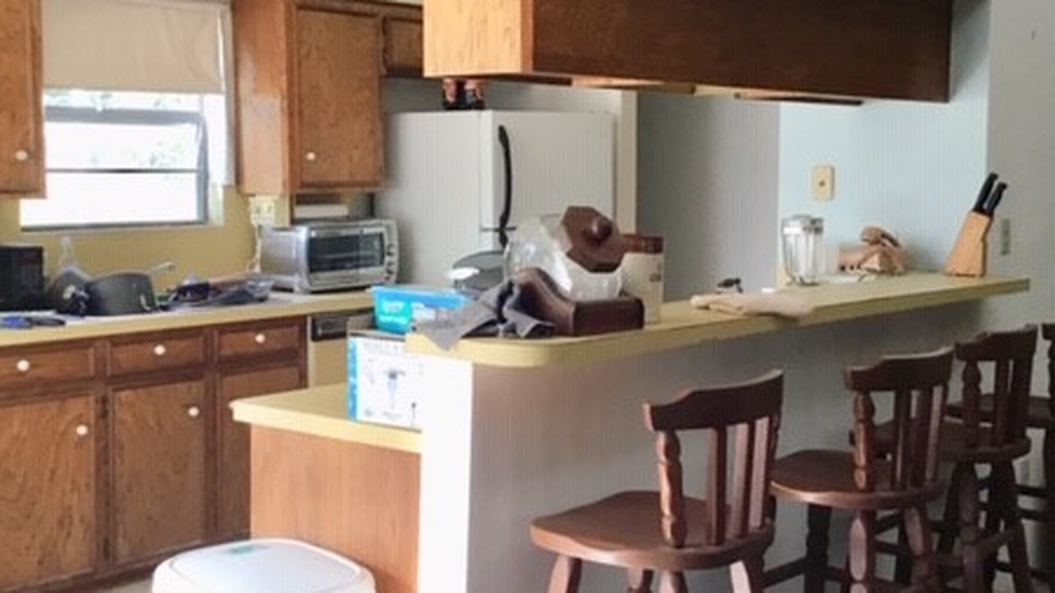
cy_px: 265
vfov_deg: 24.9
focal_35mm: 48
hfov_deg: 42.9
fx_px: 1343
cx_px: 556
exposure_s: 1/30
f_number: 2.4
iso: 25
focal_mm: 3.3
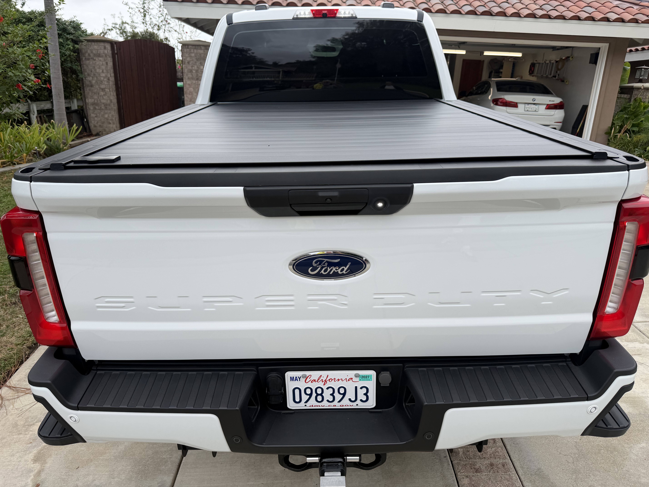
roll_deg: -2.0
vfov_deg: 56.8
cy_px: 244
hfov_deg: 71.6
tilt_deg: -18.6
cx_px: 324
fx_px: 450
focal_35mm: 24
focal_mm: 6.76
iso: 80
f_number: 1.78
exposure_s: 1/2703
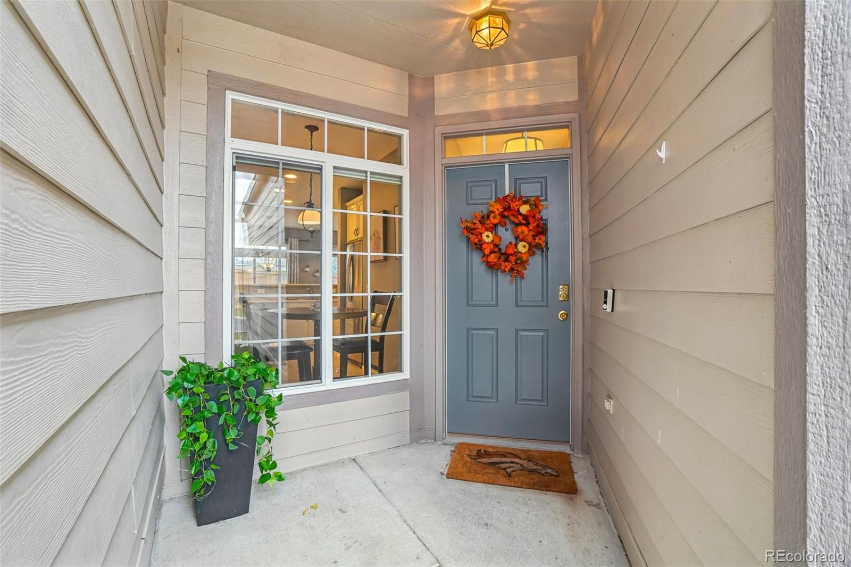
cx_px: 426
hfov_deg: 100.4
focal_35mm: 15
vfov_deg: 77.3
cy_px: 284
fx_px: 354
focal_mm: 10
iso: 400
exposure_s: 1/15
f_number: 8
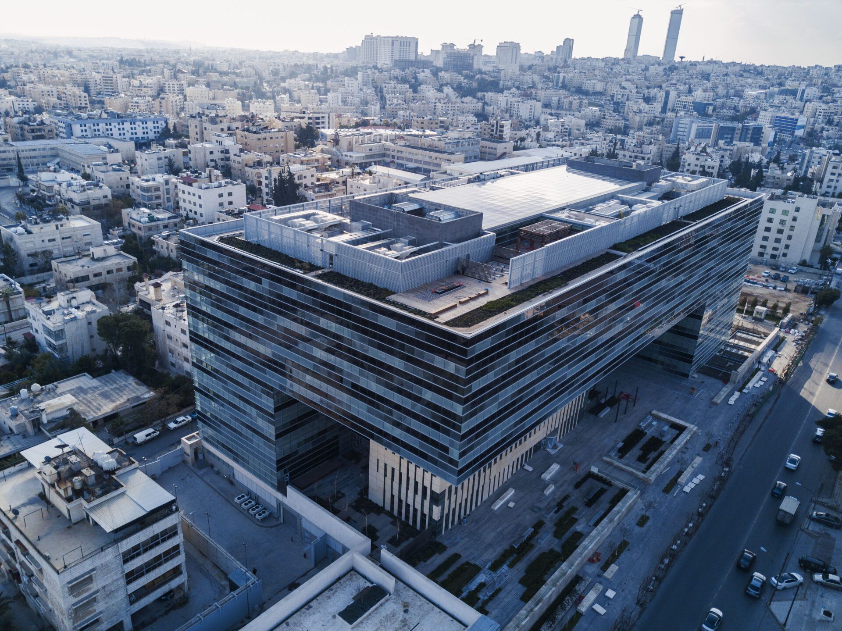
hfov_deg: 67.3
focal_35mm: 26
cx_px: 421
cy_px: 316
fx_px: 632
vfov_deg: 53.0
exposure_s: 1/500
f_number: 2.2
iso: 100
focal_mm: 4.73
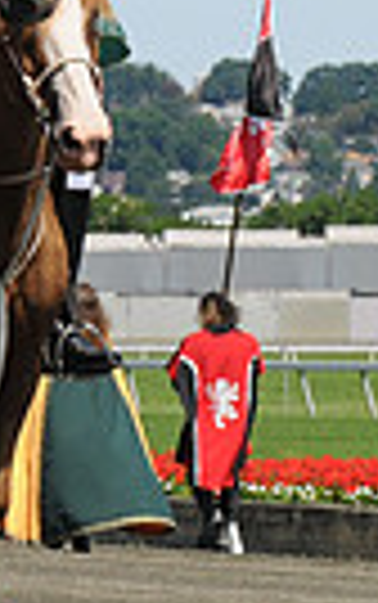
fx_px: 11974
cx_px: -909
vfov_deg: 2.9
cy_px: -214
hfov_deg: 1.8
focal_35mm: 728
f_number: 8
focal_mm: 110
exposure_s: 1/1000
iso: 500
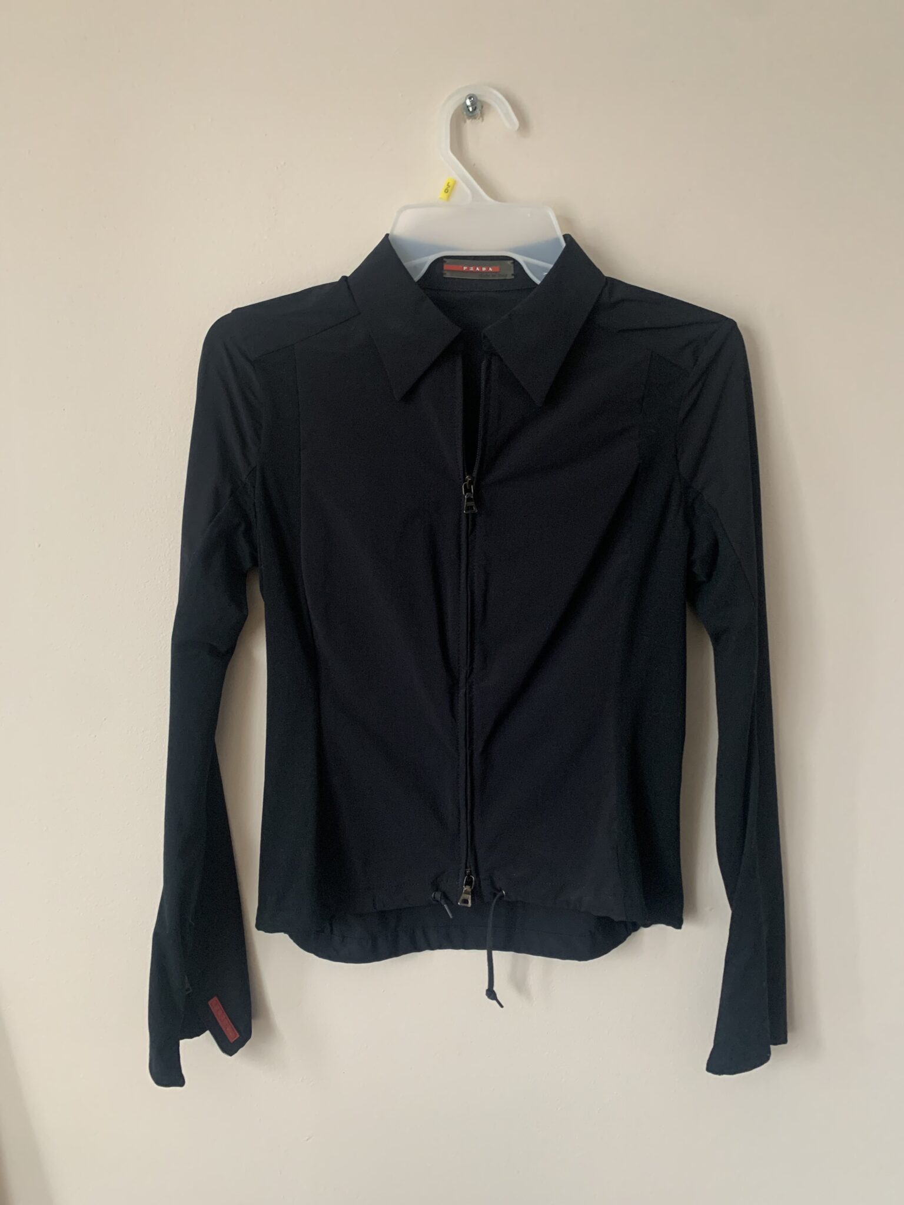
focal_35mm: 26
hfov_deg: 53.1
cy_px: 602
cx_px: 452
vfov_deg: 67.3
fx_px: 905
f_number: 1.8
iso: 400
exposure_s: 1/57
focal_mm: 4.25
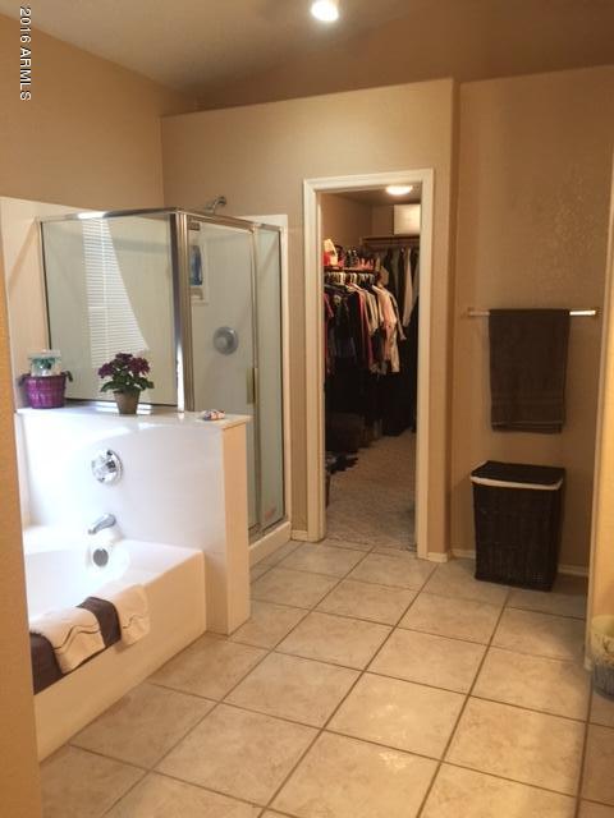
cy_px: 409
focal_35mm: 29
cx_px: 307
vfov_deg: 61.7
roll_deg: +1.1
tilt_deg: -9.1
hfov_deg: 48.2
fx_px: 686
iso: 100
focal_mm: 4.15
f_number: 2.2
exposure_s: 1/15
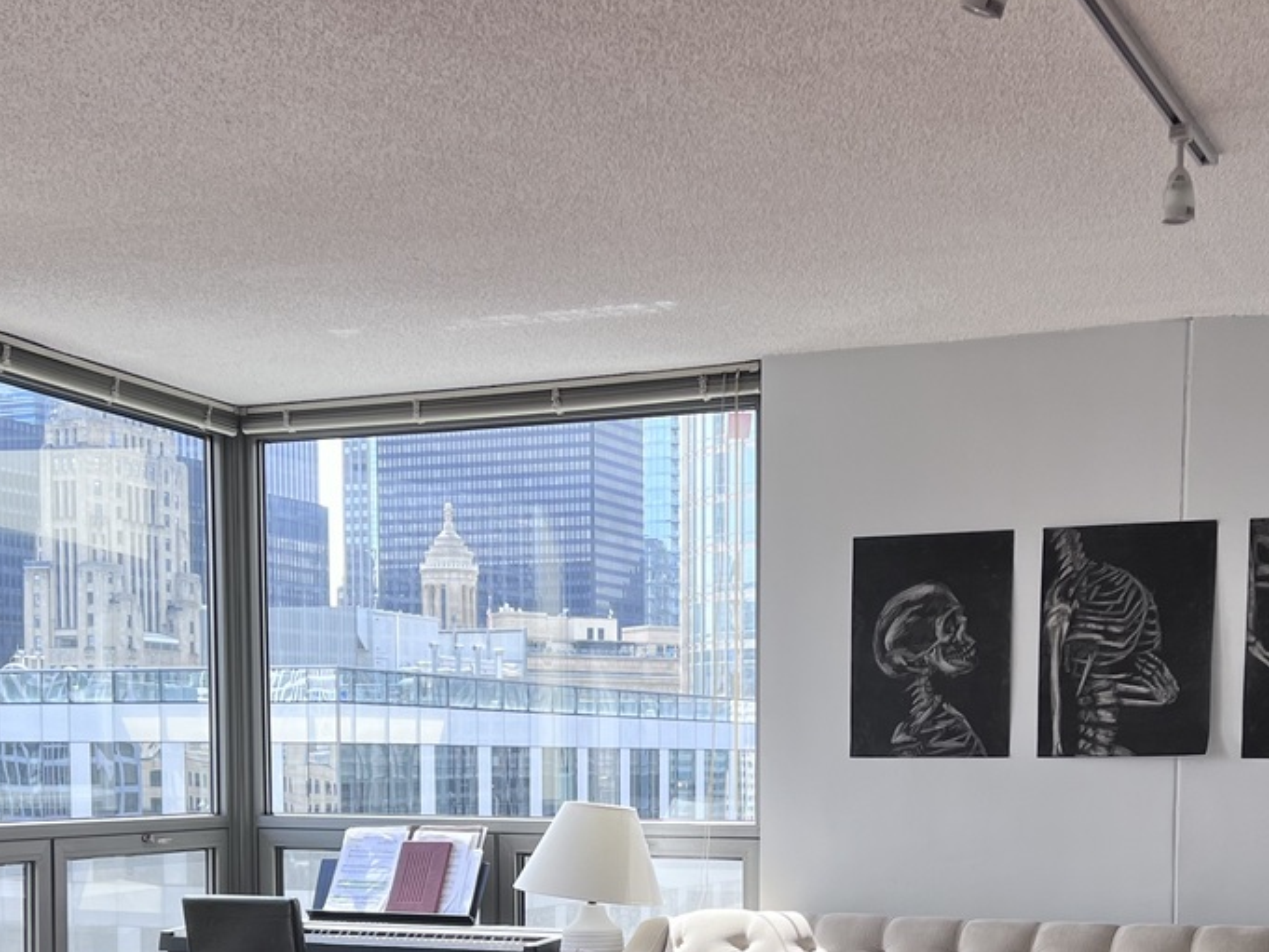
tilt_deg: -3.8
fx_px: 2017
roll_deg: -0.1
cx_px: 736
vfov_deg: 25.7
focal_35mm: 55
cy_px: 874
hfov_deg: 34.9
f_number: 1.5
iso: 40
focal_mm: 5.7
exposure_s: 1/282
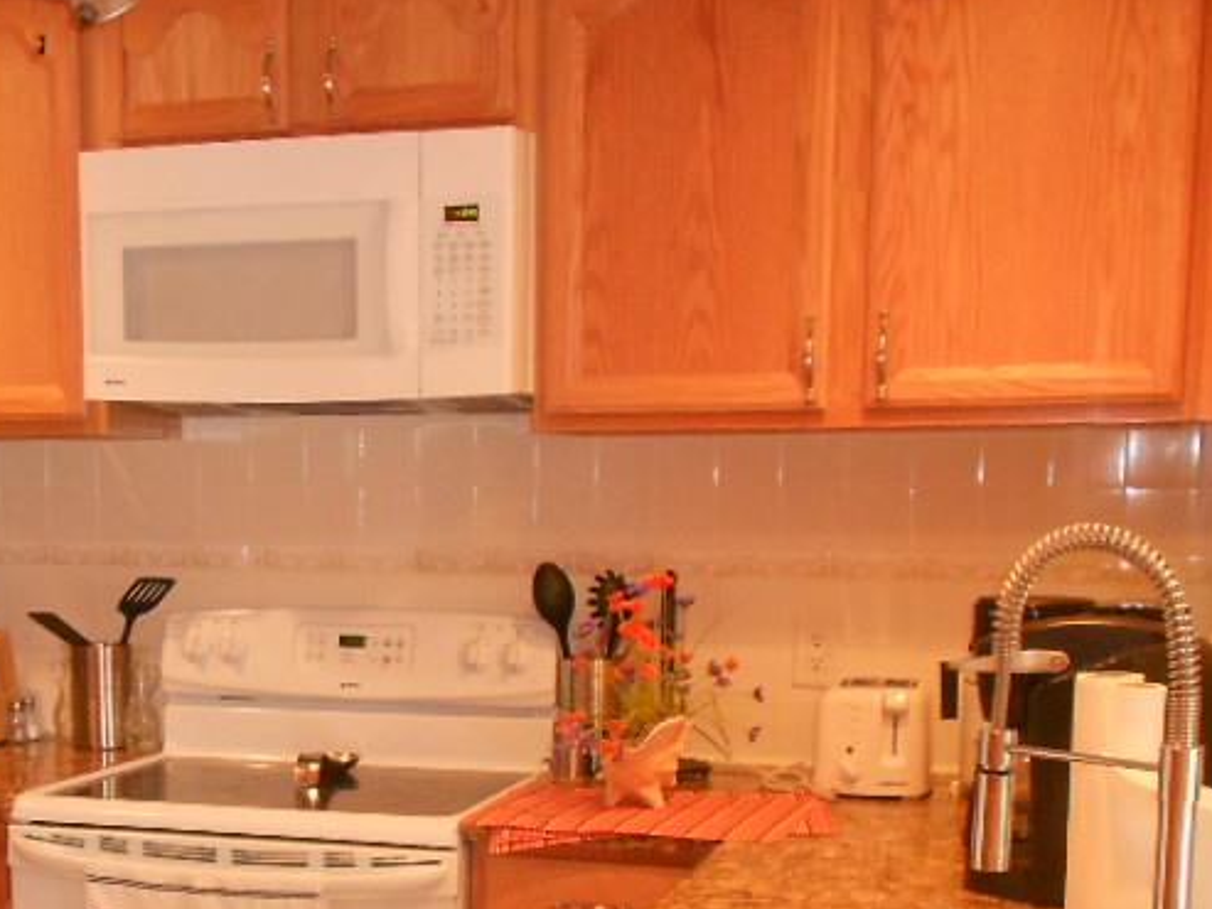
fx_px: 1891
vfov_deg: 26.2
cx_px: 398
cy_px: 801
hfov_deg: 35.2
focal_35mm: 54
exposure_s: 1/25
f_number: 3.2
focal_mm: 4.6
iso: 320
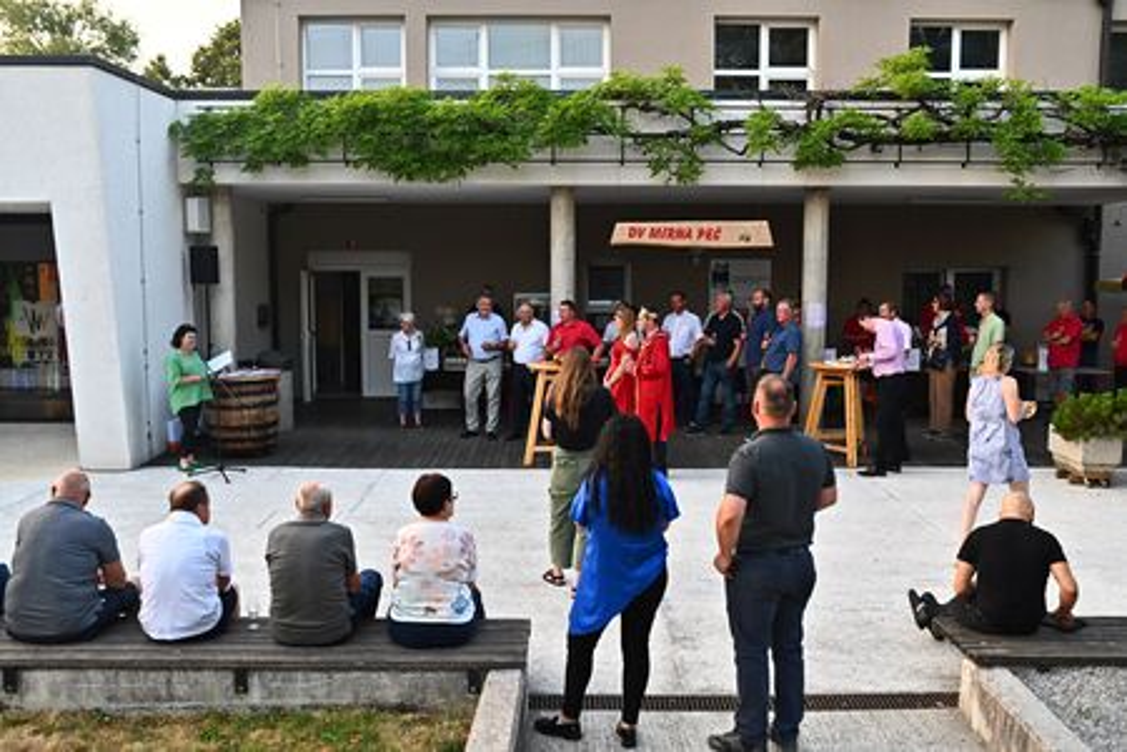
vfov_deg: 37.9
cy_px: 376
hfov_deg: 54.4
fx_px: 1096
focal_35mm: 35
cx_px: 564
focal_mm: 35
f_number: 3.5
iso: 1000
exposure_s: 1/1250
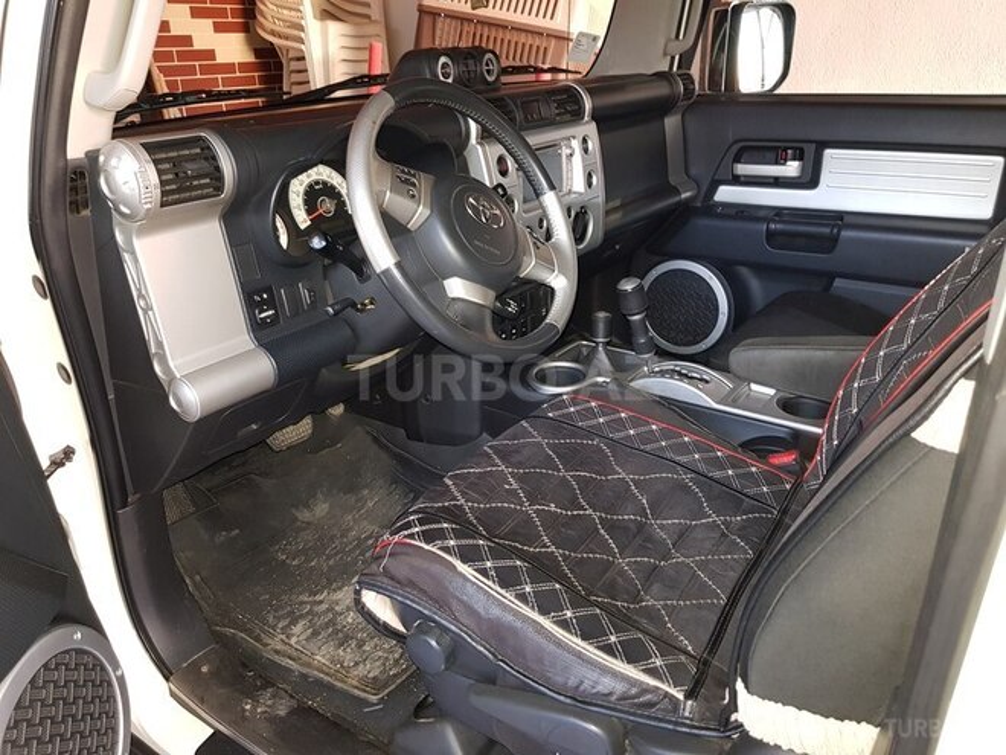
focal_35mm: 26
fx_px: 756
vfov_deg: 53.1
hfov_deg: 67.3
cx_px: 503
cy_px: 378
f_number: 1.7
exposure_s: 1/10
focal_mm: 4.2
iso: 125
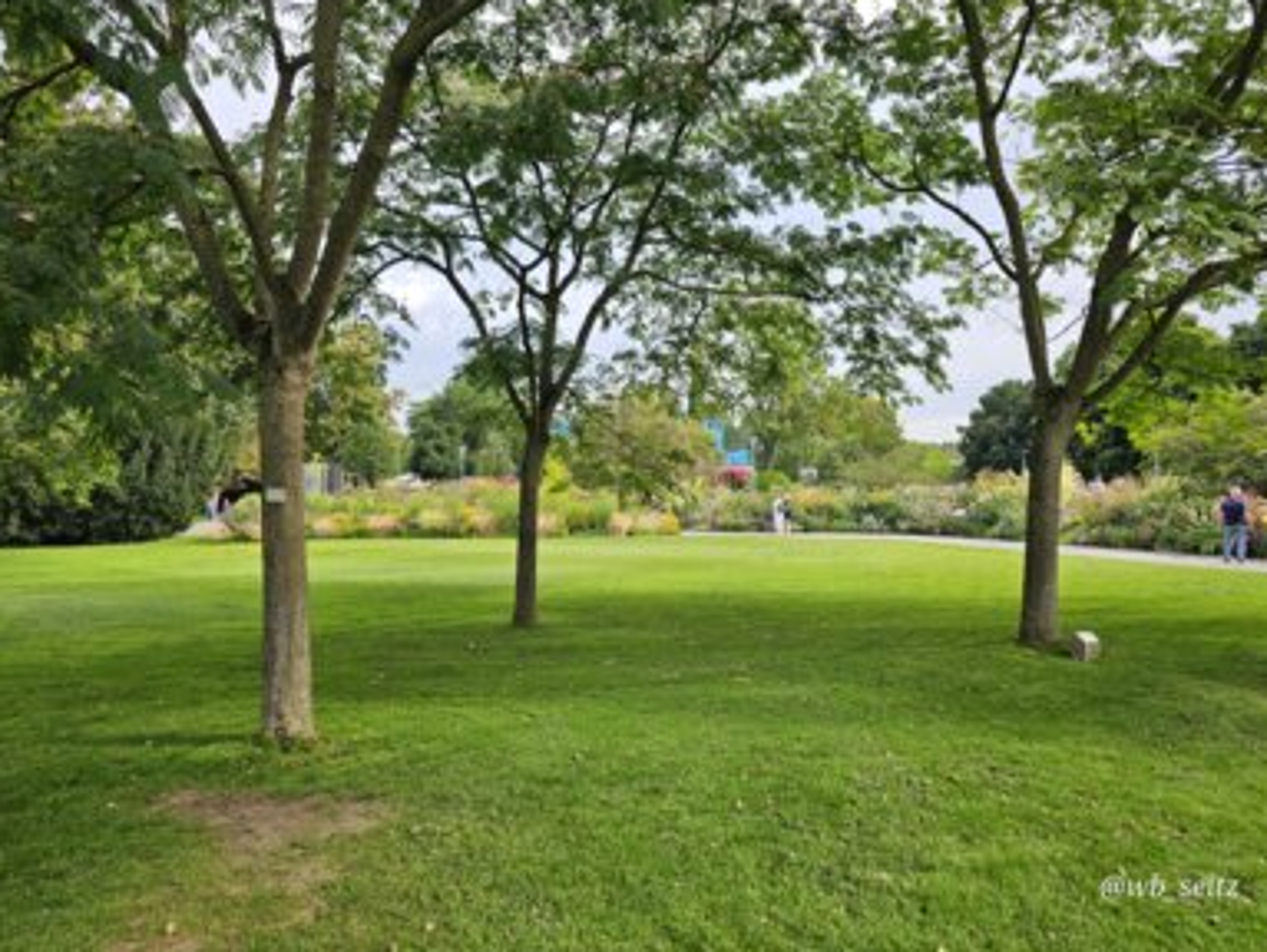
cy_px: 469
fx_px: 879
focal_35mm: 24
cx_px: 648
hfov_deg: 71.5
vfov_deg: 56.9
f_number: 1.7
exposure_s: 1/184
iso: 10
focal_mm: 6.3
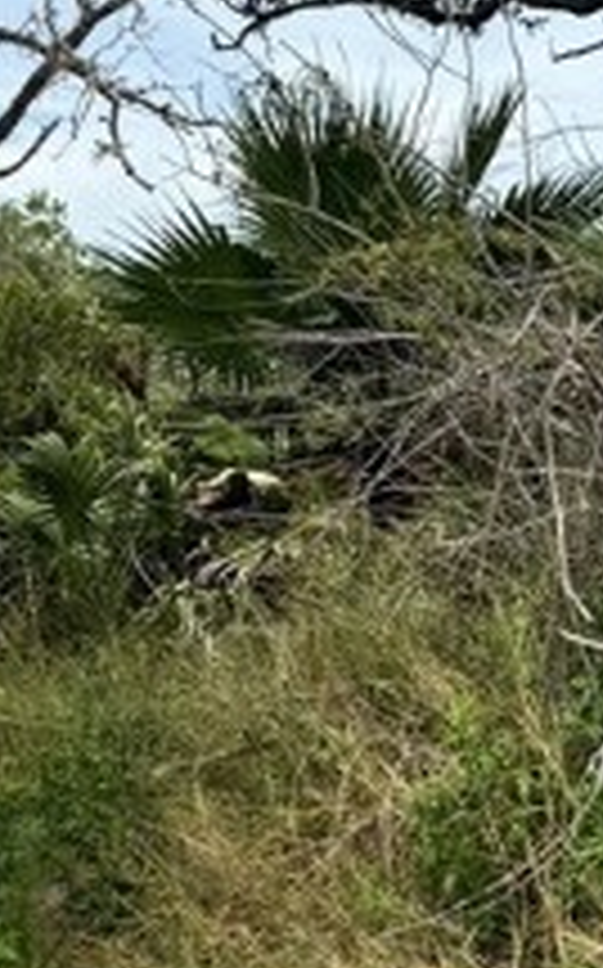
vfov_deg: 22.8
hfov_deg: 14.3
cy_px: 459
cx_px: 166
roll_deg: +1.5
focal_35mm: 91
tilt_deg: +0.3
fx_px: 2398
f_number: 1.78
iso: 80
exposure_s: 1/4950
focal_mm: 6.76
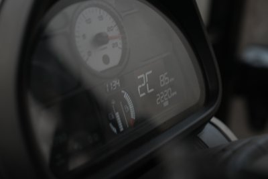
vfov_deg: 20.9
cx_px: 134
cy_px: 90
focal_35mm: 65
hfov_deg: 30.9
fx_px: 484
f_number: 2.8
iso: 160
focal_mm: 65
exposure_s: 1/50
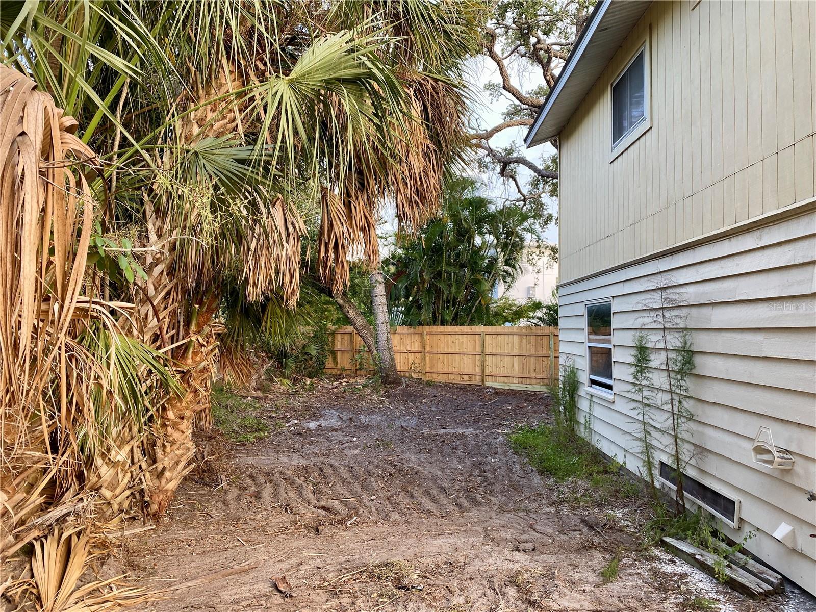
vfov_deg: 53.1
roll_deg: +0.1
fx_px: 613
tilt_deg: +3.6
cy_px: 306
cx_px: 408
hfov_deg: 67.3
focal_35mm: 26
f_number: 1.8
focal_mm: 4.25
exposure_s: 1/121
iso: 80
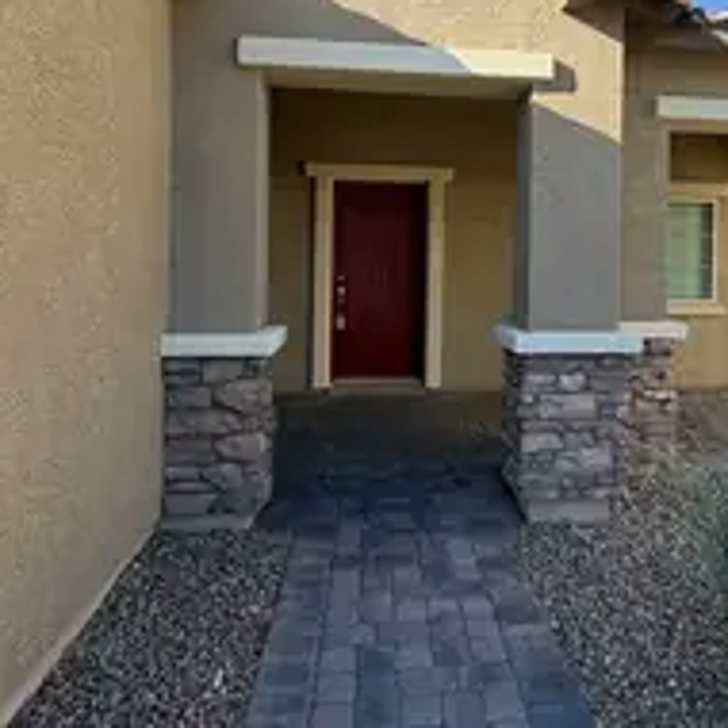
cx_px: 456
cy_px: 261
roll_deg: -0.3
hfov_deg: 60.1
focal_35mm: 26
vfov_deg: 59.9
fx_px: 619
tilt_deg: +0.7
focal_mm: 2.22
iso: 64
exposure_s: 1/502
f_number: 2.2
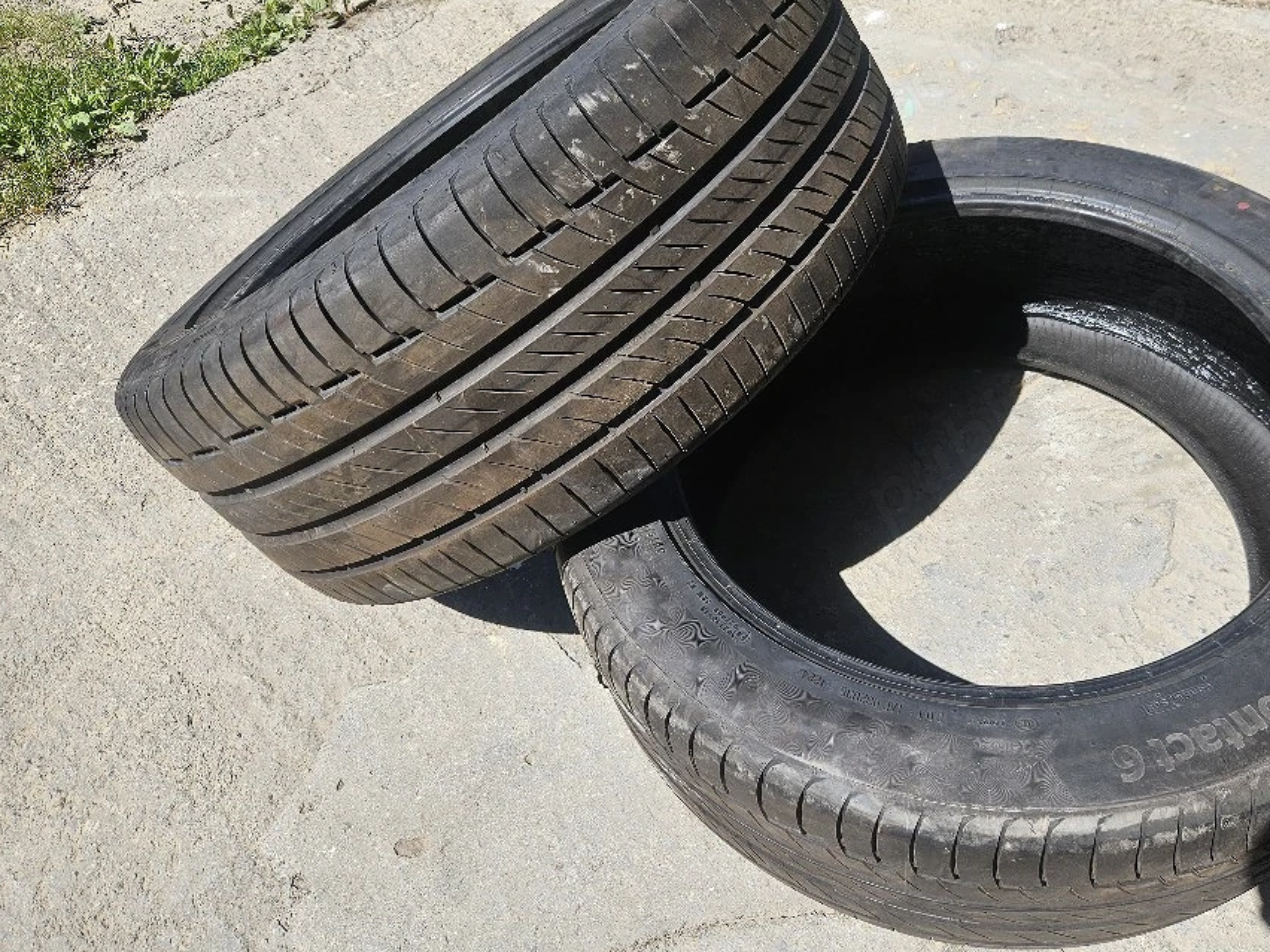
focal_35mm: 27
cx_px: 739
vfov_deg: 51.2
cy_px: 414
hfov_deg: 64.9
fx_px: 991
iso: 32
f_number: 1.8
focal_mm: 5.4
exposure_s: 1/2000
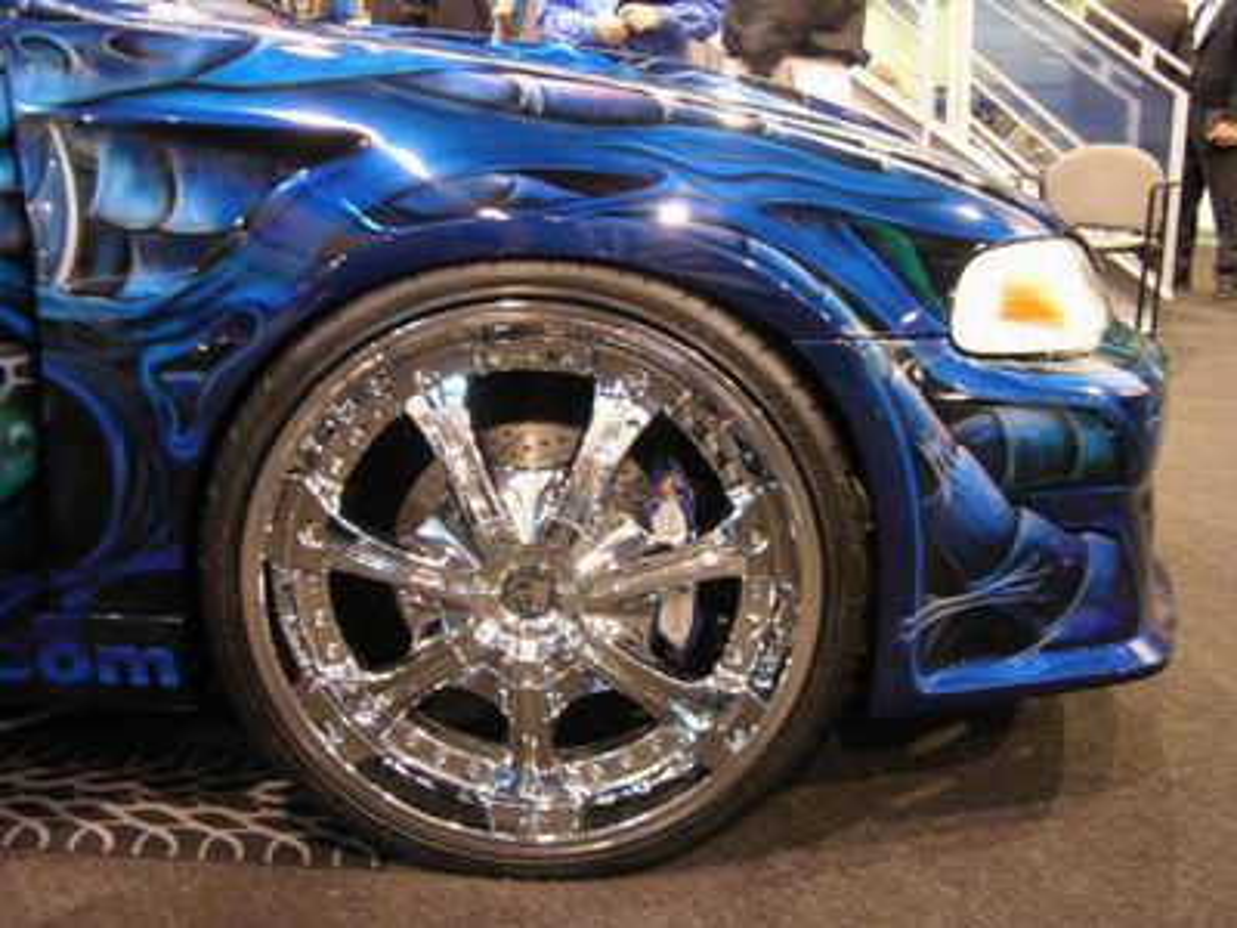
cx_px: 618
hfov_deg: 52.6
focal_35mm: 35
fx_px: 1251
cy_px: 464
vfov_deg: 40.7
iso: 86
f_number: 2.8
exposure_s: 1/3.4
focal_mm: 8.9
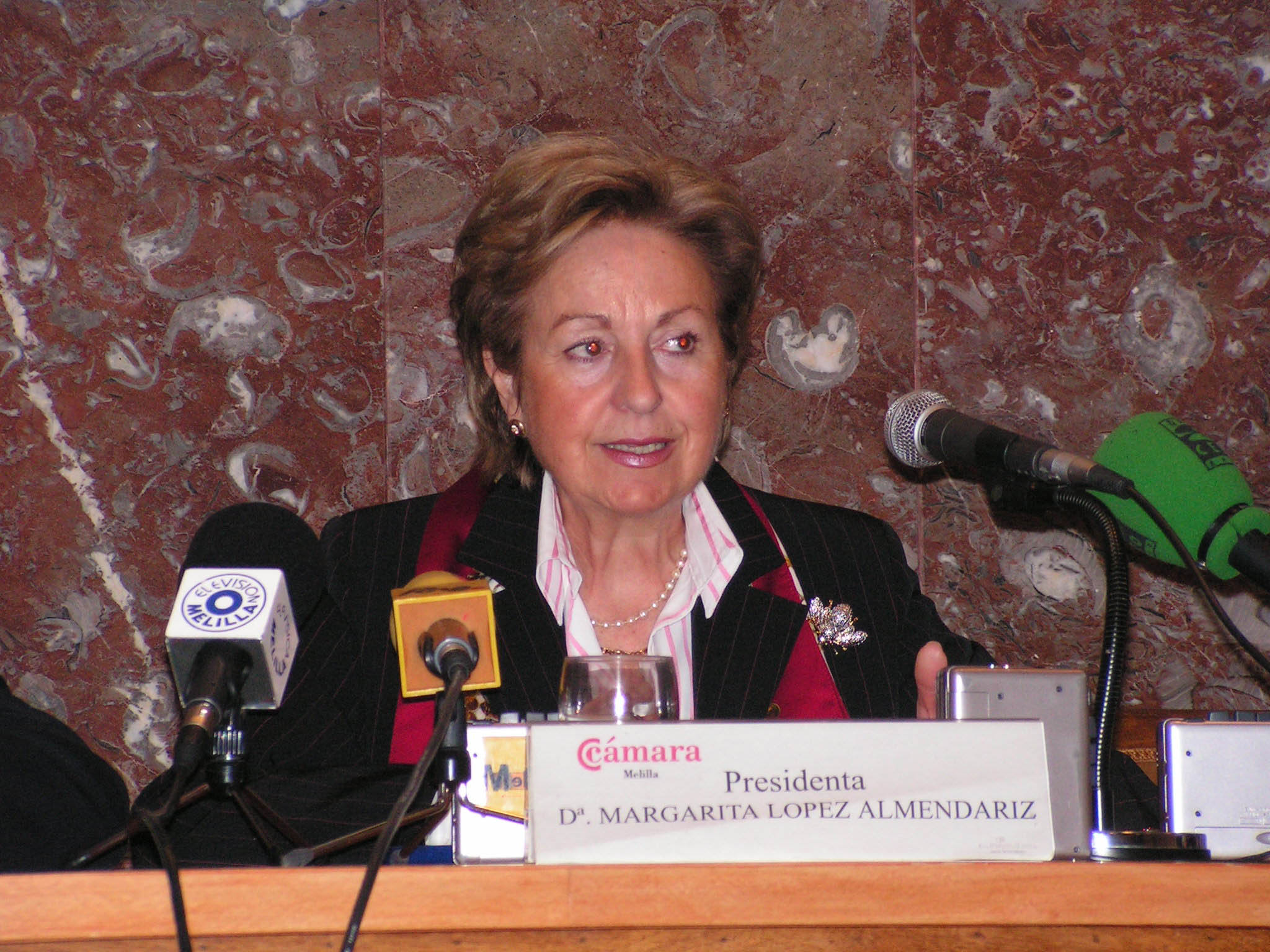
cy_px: 476
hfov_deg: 13.7
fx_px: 5283
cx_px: 635
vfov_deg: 10.3
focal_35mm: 144
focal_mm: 24
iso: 200
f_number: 3.4
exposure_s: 1/160
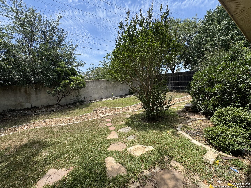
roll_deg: +2.7
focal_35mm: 14
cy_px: 94
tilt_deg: -6.6
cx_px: 126
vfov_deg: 85.7
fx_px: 102
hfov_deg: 102.1
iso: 50
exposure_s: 1/1160
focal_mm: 2.22
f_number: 2.2
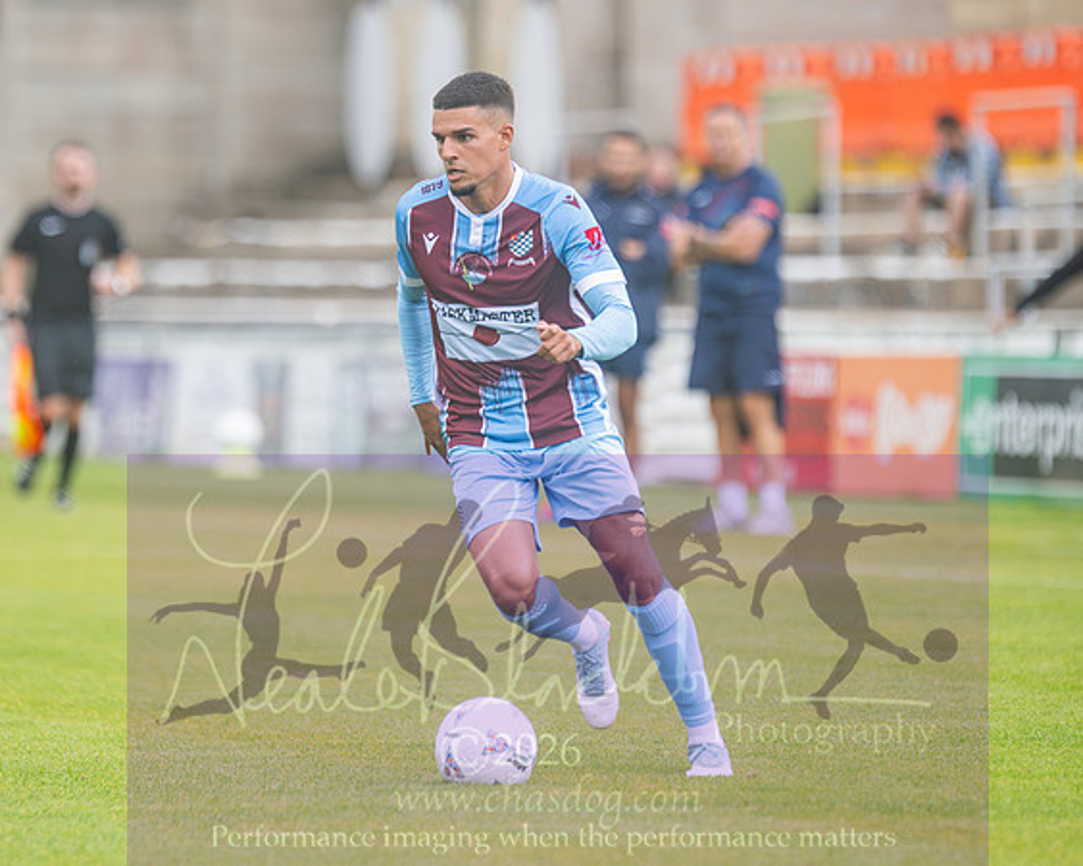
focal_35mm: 433
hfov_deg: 4.5
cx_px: 431
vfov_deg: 3.6
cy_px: 350
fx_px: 13872
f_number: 2.8
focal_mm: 250
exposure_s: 1/1250
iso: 450
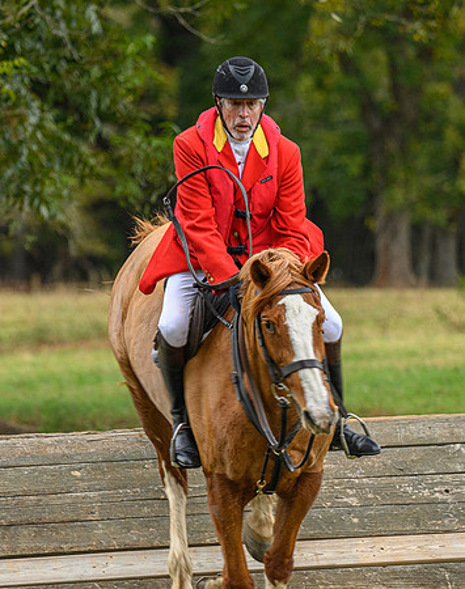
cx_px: 167
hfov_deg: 5.8
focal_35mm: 266
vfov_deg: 7.3
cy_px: 253
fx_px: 4619
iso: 800
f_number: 3.5
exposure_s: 1/640
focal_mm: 165
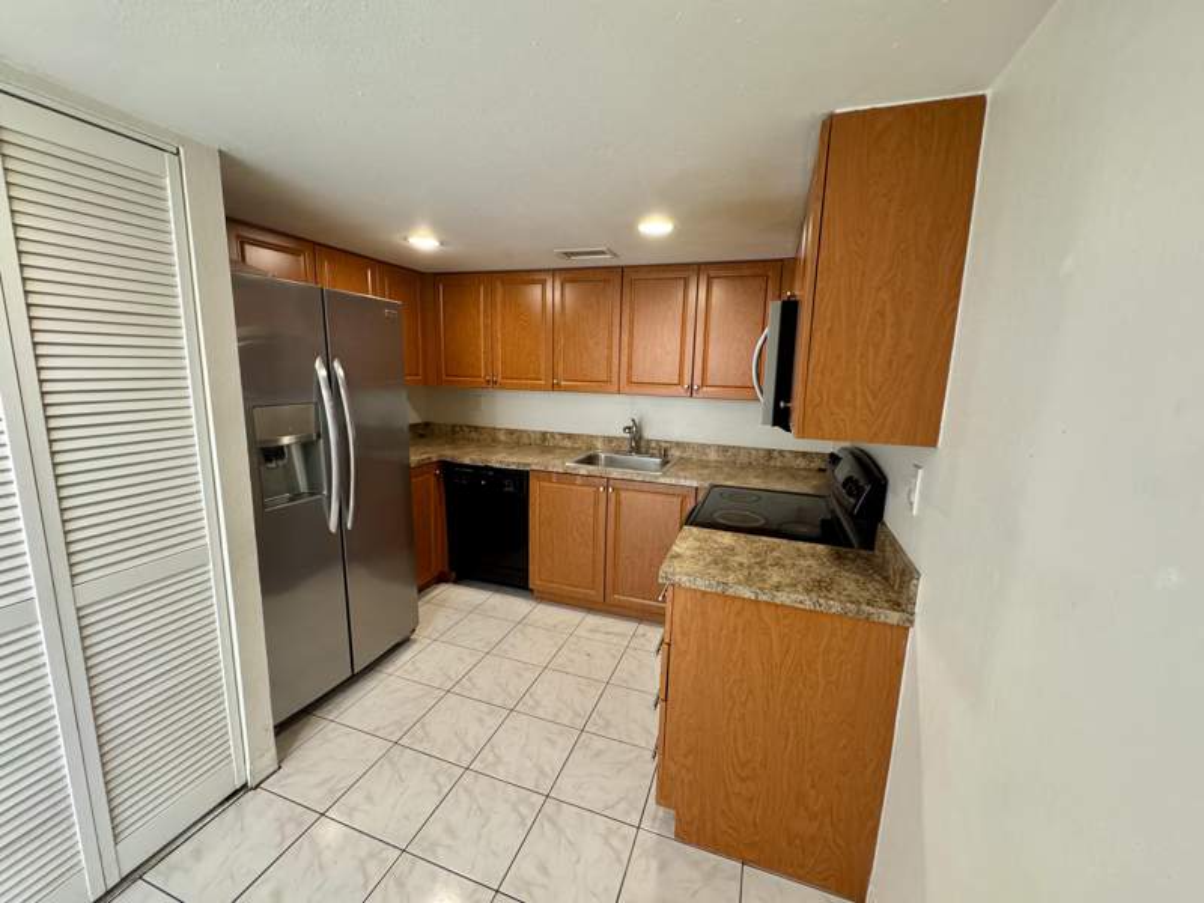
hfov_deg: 102.1
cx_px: 602
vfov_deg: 85.7
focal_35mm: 14
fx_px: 487
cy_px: 452
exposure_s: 1/60
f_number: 2.2
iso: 320
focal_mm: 2.22
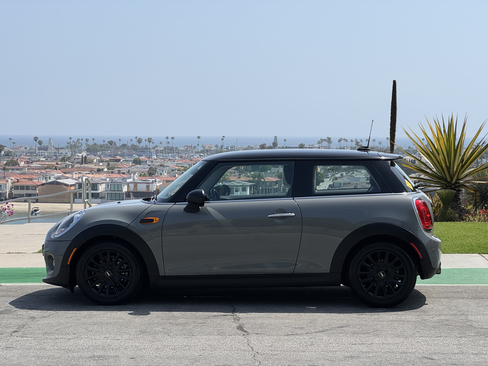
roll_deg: -0.2
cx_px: 244
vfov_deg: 19.1
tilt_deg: -2.8
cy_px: 183
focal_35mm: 77
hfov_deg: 25.3
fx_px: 1086
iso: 25
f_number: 2.8
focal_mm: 9
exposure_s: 1/1575
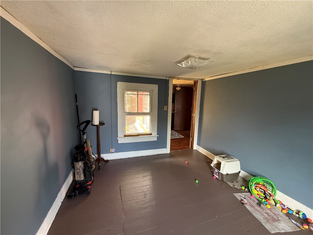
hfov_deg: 102.1
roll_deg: -0.6
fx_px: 127
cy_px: 118
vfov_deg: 85.7
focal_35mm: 14
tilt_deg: -9.8
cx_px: 156
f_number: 2.2
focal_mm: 2.22
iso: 320
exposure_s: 1/81
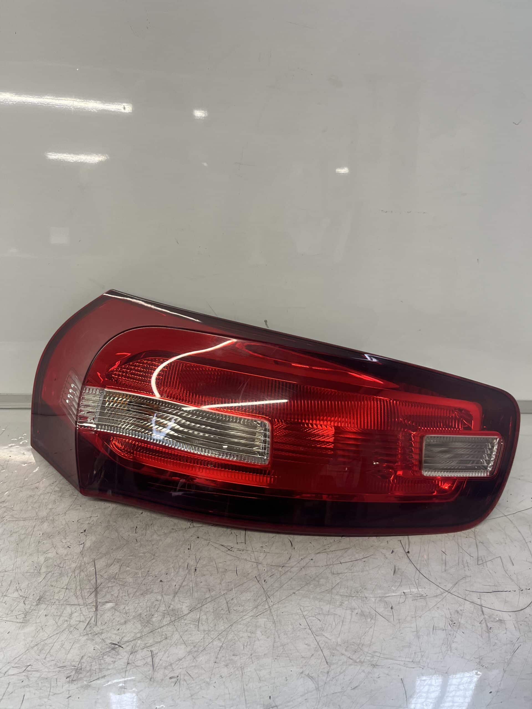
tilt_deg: -20.4
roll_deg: -5.6
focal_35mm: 26
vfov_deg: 67.3
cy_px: 354
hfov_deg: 53.1
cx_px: 266
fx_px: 533
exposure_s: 1/100
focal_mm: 5.1
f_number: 1.6
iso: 125
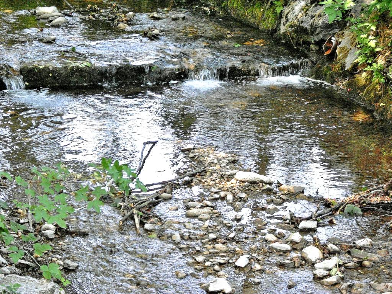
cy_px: 147
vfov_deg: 13.0
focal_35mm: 114
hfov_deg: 17.3
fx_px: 1291
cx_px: 196
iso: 320
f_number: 5.6
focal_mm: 18.9
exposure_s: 1/90
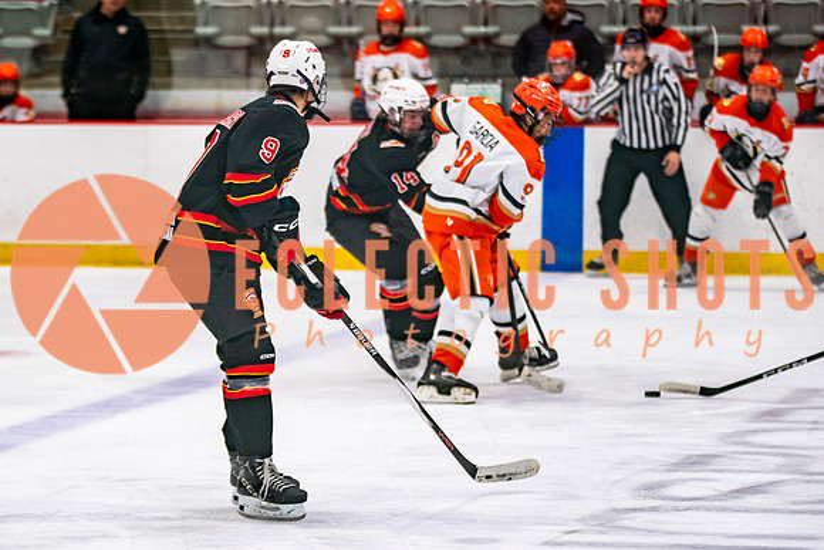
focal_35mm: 184
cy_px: 317
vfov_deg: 7.5
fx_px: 4218
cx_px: 264
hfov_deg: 11.1
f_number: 2.8
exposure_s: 1/640
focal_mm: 110
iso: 640
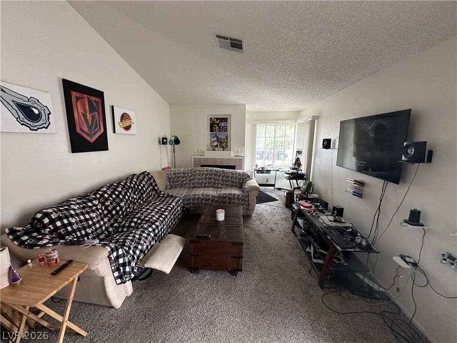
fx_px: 185
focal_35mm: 14
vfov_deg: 85.7
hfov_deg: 102.1
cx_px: 228
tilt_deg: -9.1
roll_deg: +0.4
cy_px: 172
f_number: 2.2
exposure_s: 1/60
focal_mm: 2.22
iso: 200
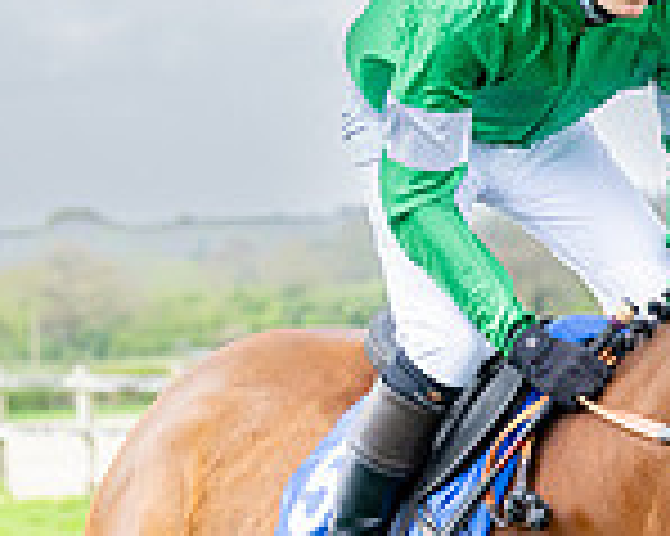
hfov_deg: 6.4
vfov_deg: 5.2
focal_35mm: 298
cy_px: 590
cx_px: 1092
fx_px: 5905
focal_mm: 70
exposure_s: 1/800
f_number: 4
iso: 400
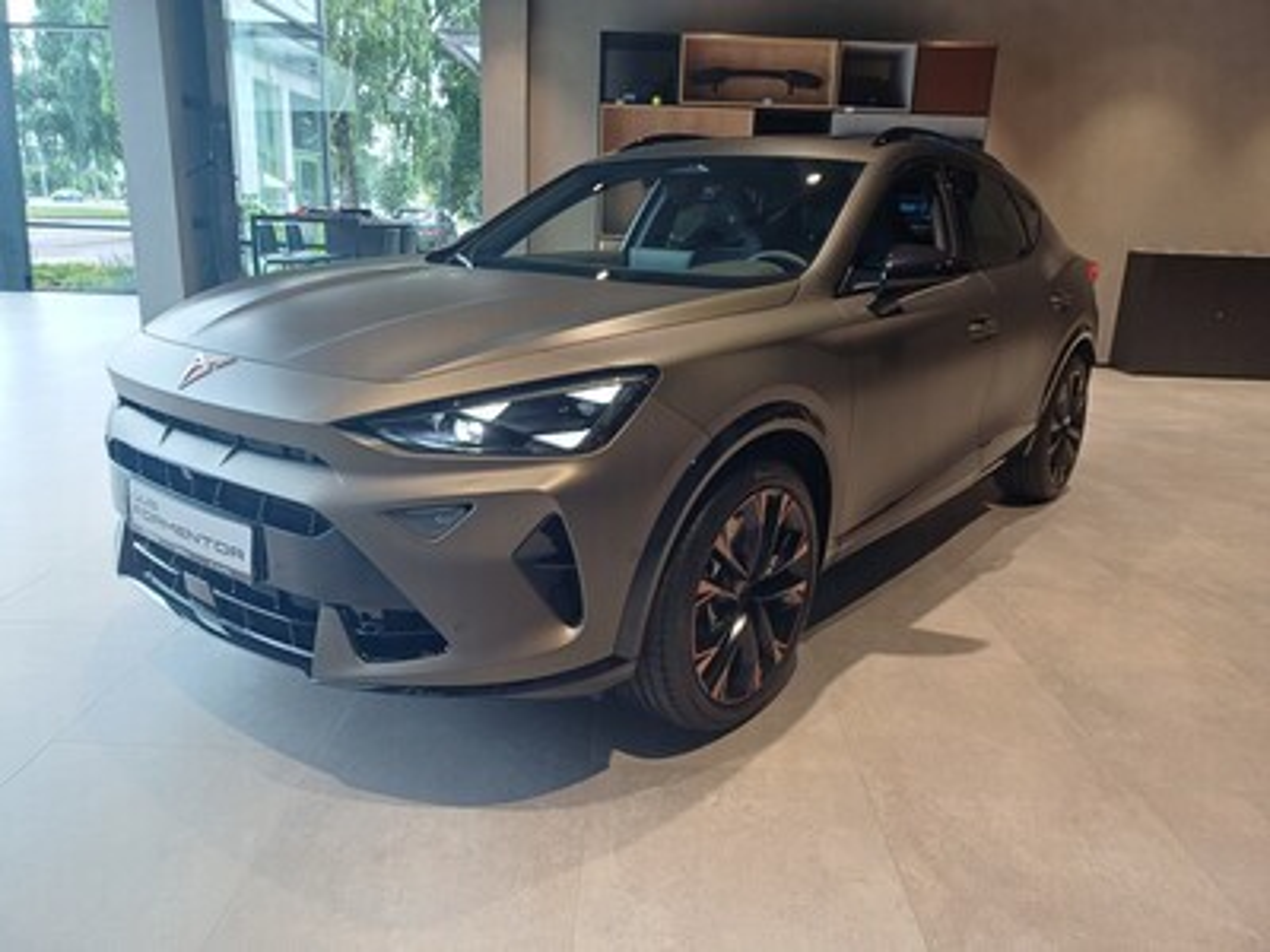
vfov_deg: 54.9
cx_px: 635
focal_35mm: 25
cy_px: 476
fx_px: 917
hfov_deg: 69.4
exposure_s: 1/50
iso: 64
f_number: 1.8
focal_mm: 4.65
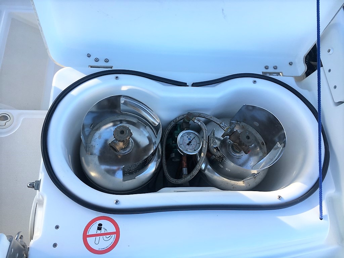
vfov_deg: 48.2
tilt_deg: -64.2
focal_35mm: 29
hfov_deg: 61.7
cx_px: 172
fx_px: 288
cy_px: 129
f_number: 2.2
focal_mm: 4.15
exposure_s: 1/181
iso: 25
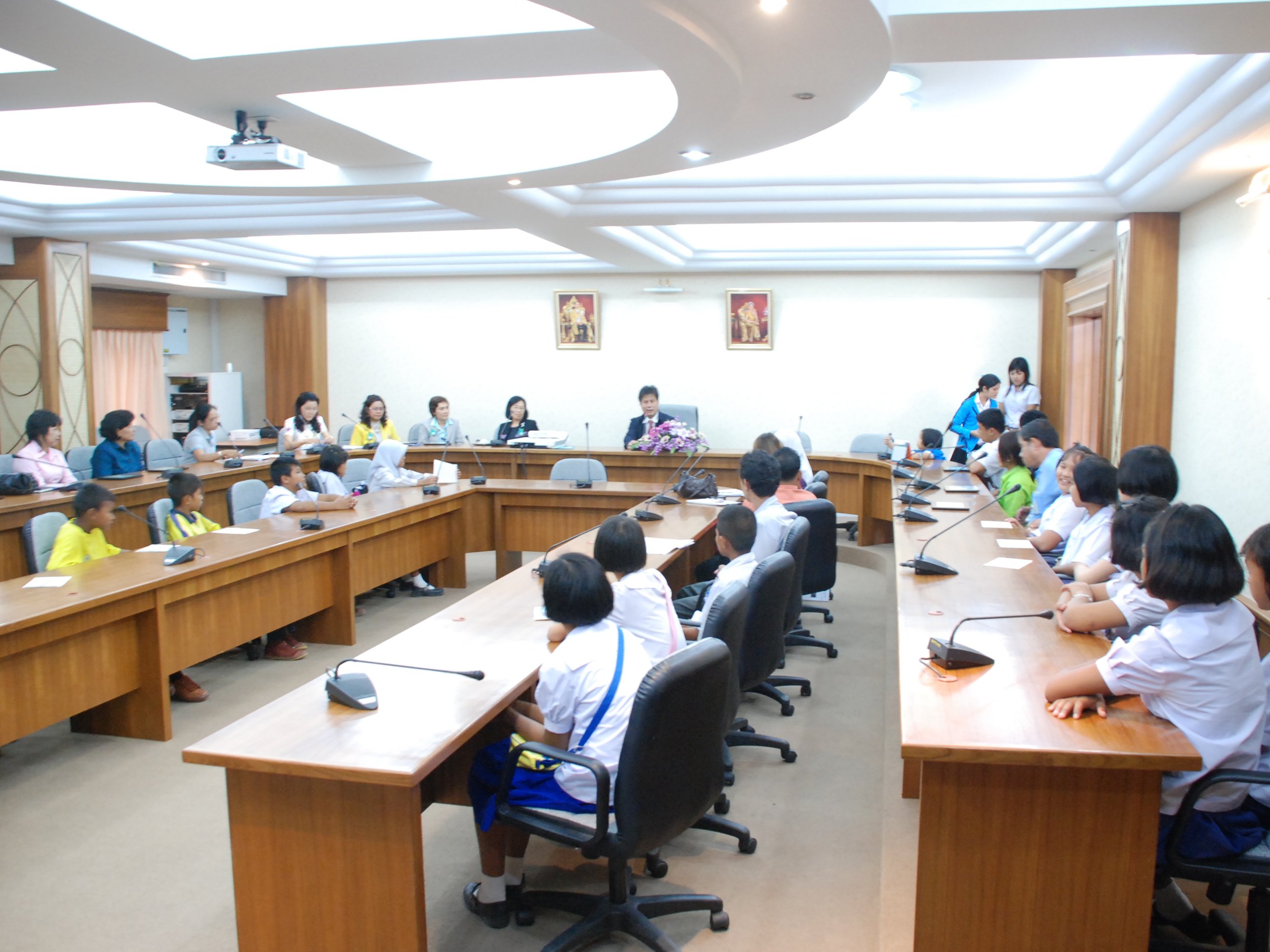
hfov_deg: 59.9
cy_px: 487
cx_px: 681
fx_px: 1101
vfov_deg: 46.8
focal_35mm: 30
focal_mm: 18
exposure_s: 1/20
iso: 1000
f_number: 3.5
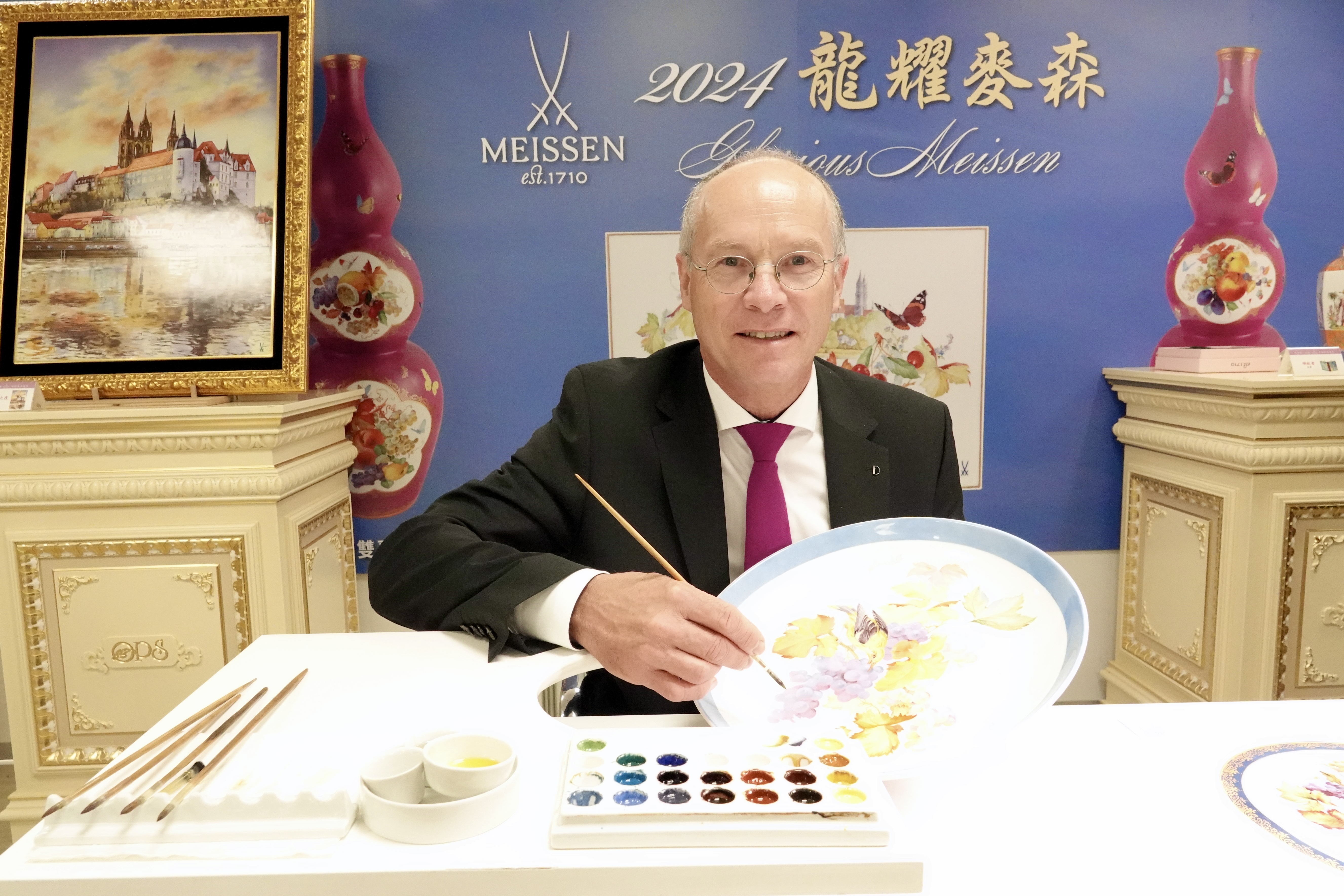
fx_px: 896
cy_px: 448
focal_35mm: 24
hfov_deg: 73.7
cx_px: 672
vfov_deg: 53.1
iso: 3200
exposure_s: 1/125
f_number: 4.5
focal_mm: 8.8
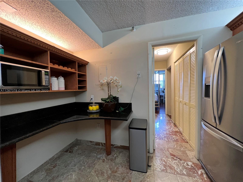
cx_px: 122
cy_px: 91
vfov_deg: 89.9
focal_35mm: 13
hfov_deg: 106.2
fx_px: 91
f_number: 1.8
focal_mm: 1.57
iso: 160
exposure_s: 1/60
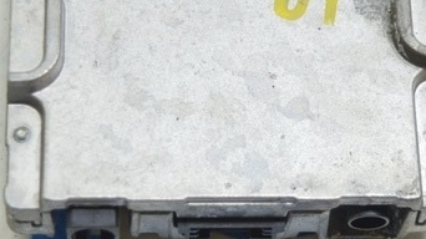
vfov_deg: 8.6
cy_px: 135
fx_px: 1592
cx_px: 214
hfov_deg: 15.2
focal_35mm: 141
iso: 400
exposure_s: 1/40
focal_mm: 30
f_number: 4.2
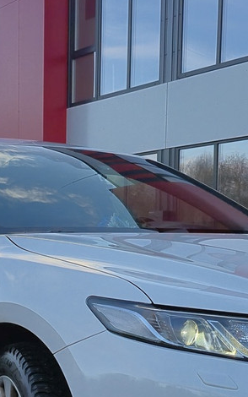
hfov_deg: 15.7
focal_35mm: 83
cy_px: 328
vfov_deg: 24.5
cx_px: 85
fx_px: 897
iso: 25
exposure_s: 1/1263
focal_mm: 5.4
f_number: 1.8
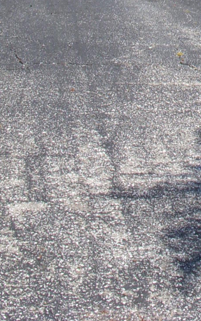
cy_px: -101
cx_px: 285
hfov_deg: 11.5
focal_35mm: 110
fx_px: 963
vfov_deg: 17.7
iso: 100
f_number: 6.6
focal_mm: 6.3
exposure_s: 1/250
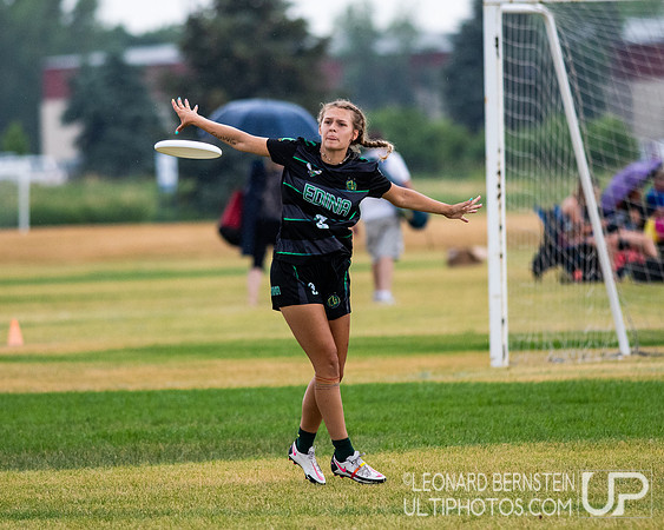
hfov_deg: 3.2
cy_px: 211
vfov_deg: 2.5
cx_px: 305
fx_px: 11998
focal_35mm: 611
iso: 800
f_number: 4
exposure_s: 1/3200
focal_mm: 300
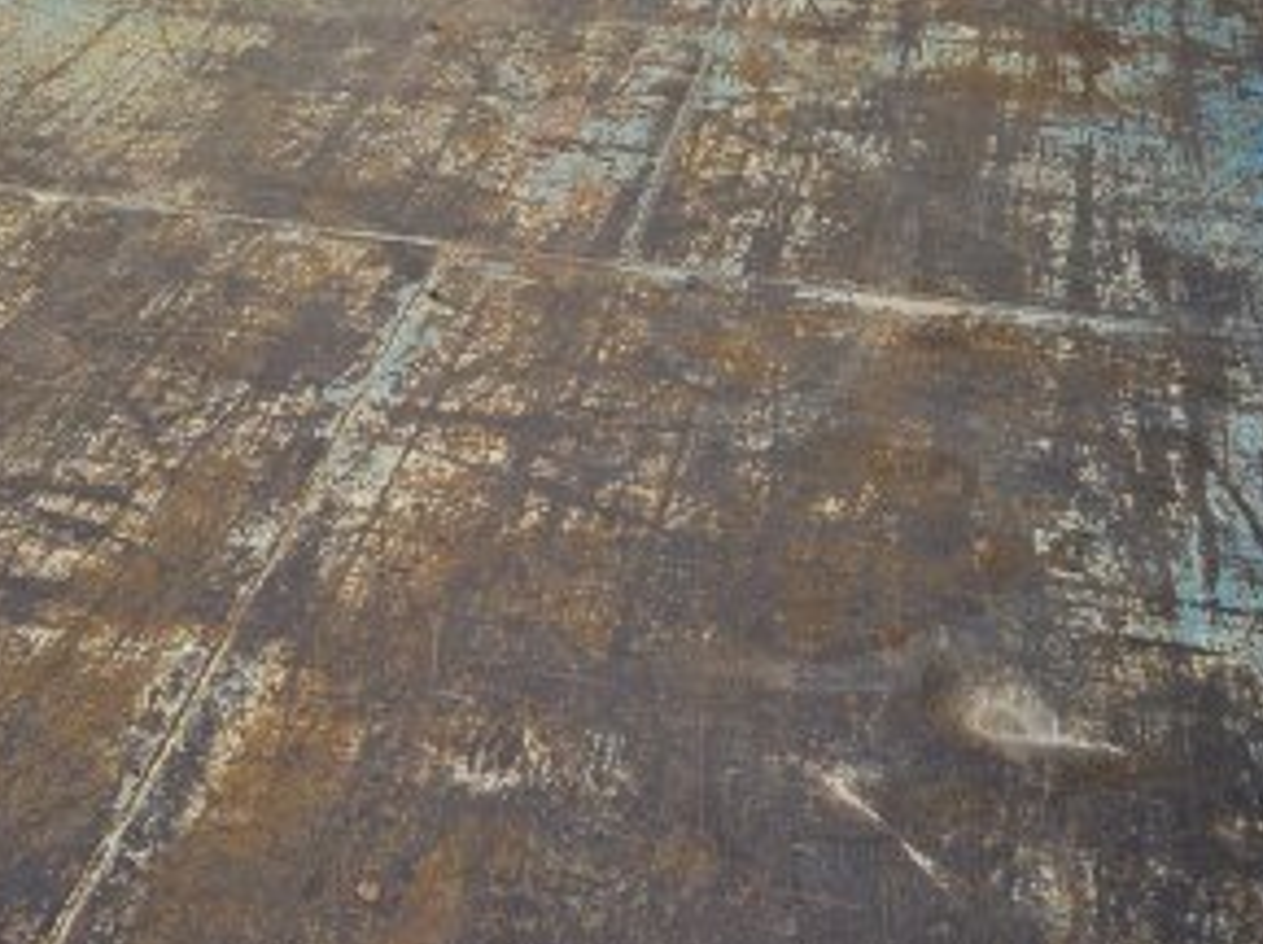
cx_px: 437
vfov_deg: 28.5
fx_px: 1858
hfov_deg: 37.2
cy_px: 415
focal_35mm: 51
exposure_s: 1/370
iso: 25
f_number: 1.8
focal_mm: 5.4
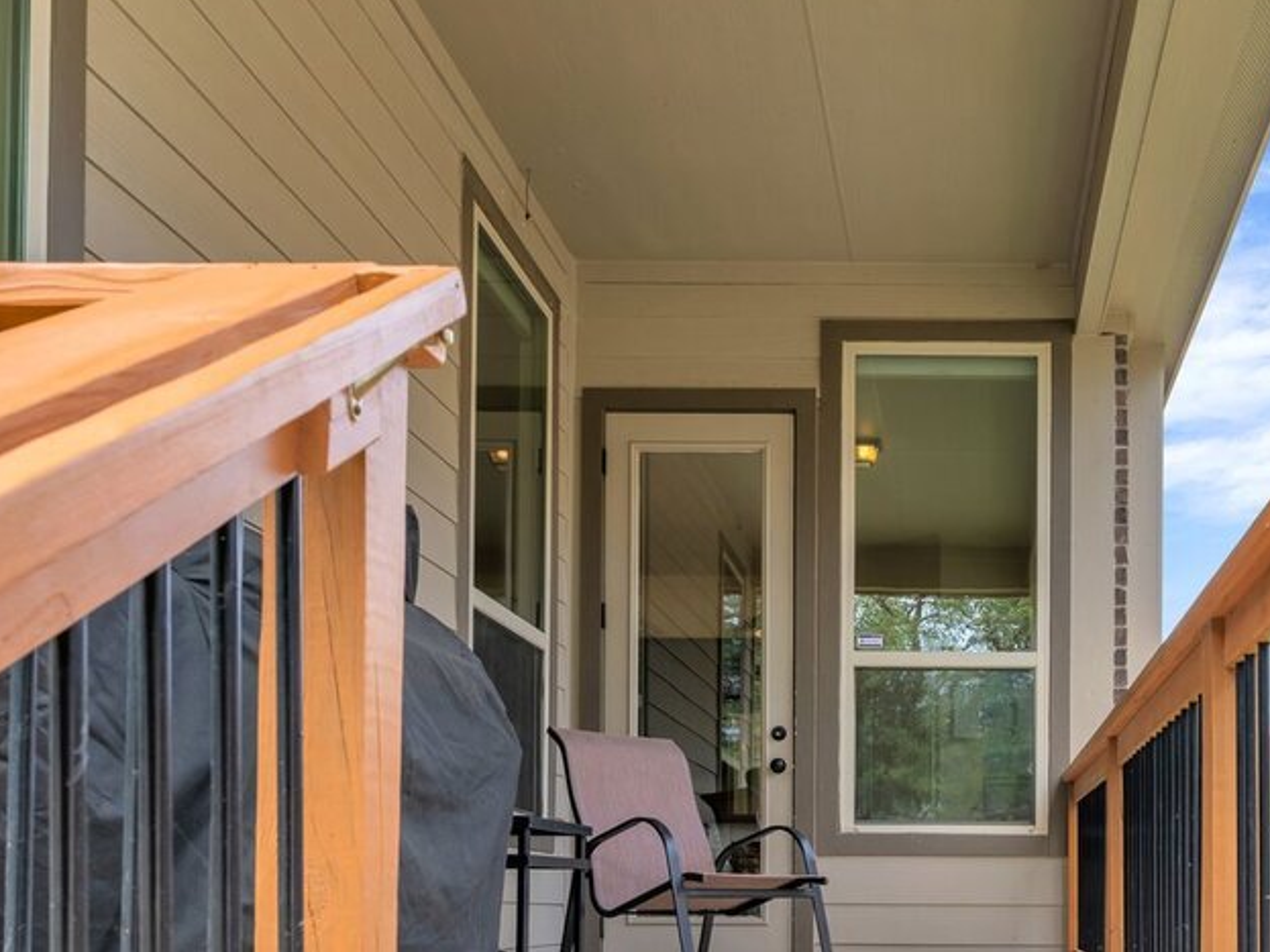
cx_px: 981
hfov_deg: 50.1
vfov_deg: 38.1
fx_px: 1284
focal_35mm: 35
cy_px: 848
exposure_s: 1/80
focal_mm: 14
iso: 125
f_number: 6.3
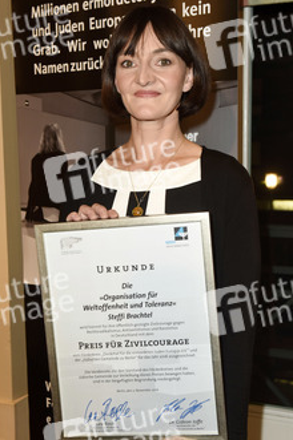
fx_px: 710
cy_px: 238
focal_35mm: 58
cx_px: 150
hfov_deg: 23.3
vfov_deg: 34.5
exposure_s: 1/100
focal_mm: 48
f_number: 5.6
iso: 1000
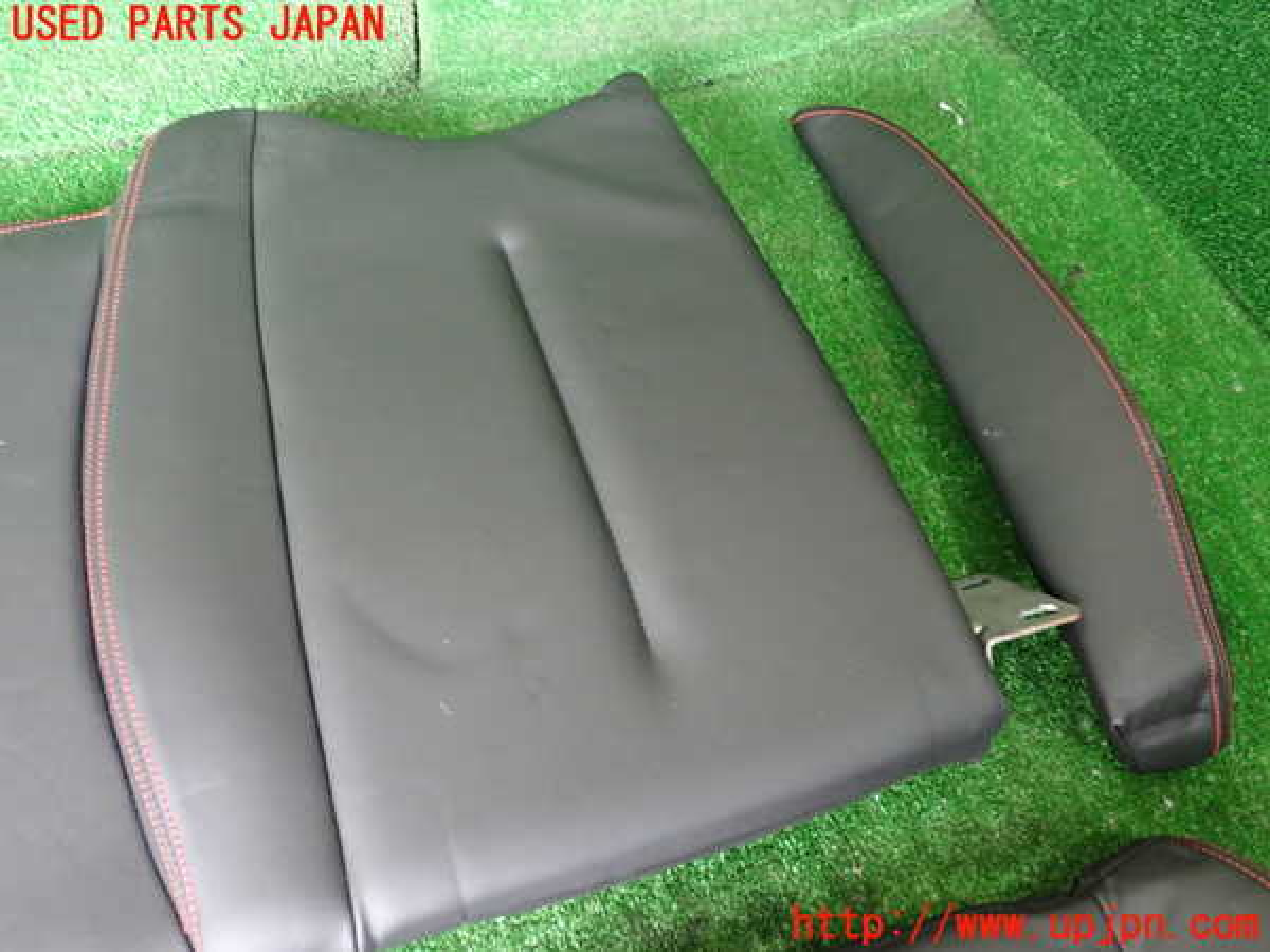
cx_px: 635
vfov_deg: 46.8
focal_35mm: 30
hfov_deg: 60.0
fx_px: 1101
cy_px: 476
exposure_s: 1/30
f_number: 2.3
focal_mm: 5.4
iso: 640
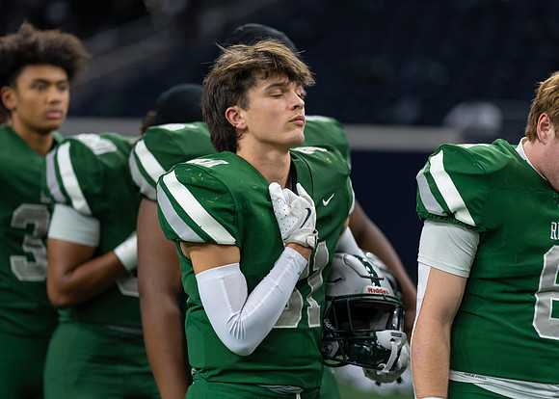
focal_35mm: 141
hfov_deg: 14.2
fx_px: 2245
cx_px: 280
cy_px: 200
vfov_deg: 10.2
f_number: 1.8
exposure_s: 1/400
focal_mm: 135
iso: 500
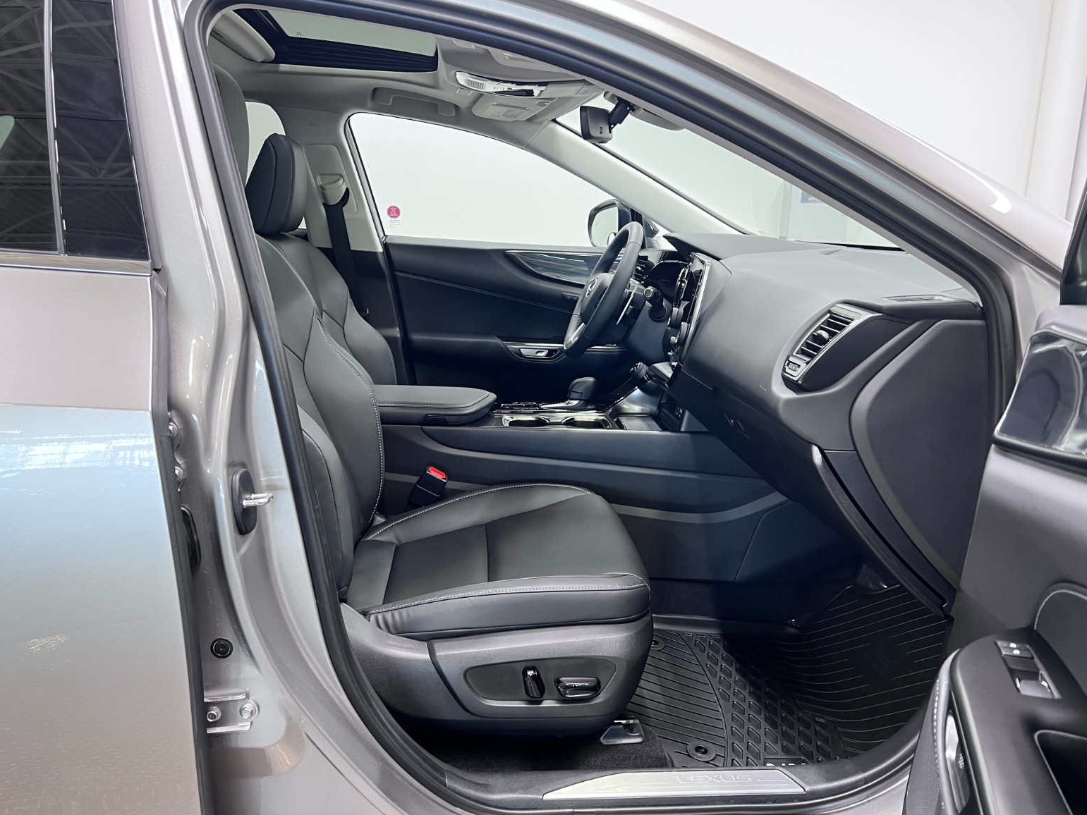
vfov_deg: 51.4
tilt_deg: -13.2
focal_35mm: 27
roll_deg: -1.2
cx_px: 533
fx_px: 848
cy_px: 405
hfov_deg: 65.3
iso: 160
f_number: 1.5
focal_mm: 5.7
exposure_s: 1/60
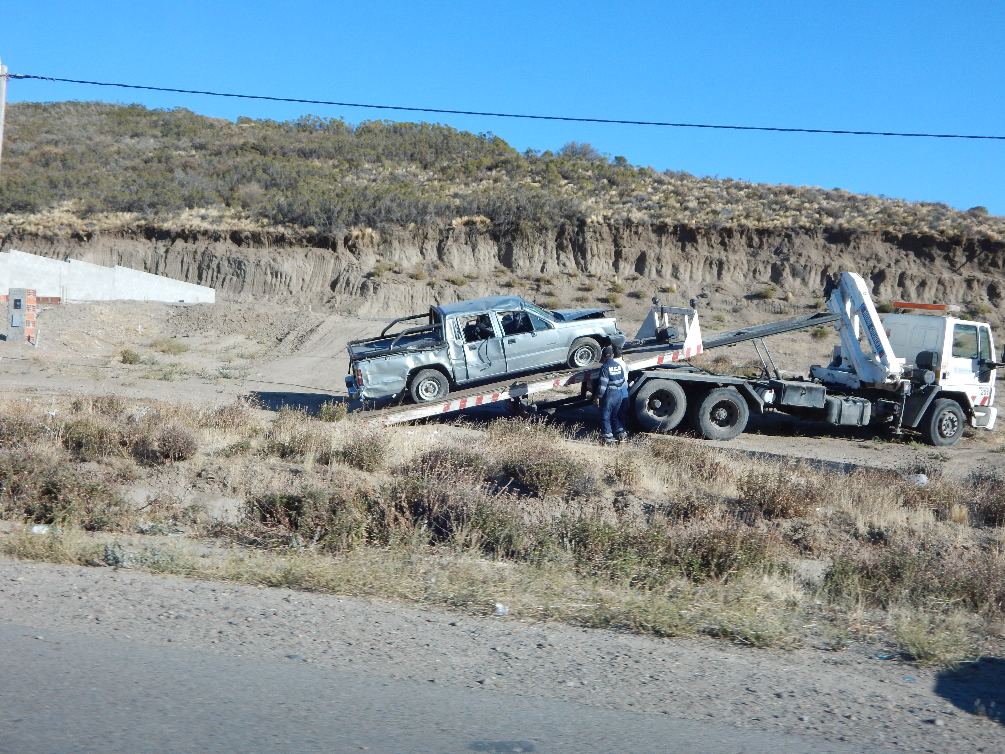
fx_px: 900
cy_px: 377
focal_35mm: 31
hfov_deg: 58.4
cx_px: 502
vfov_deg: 45.4
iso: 200
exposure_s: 1/250
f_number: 3.2
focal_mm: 5.6
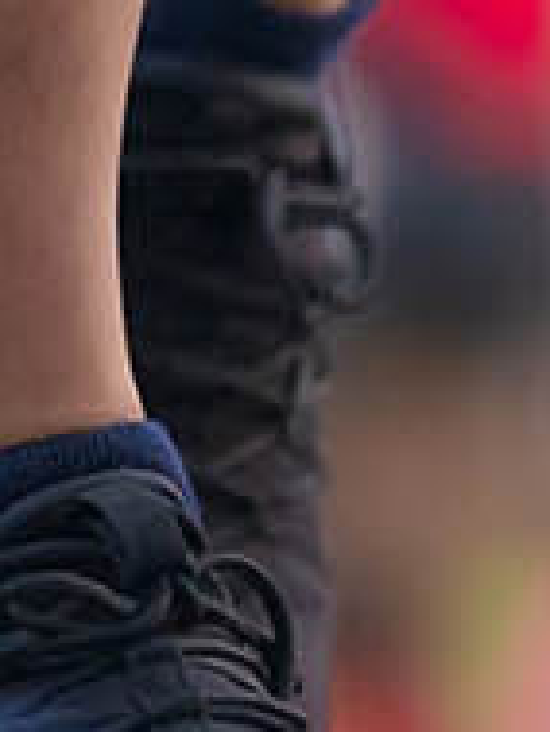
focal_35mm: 1482
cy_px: 434
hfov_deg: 1.0
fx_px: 31361
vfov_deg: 1.3
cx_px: 2599
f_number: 1.8
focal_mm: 135
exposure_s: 1/1000
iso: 400
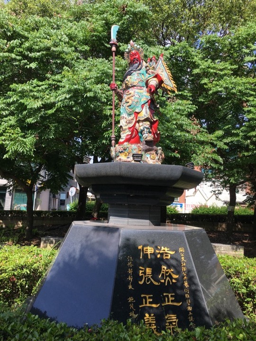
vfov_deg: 61.7
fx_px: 286
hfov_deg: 48.2
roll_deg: -3.4
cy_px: 170
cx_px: 128
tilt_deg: +8.4
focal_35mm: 29
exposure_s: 1/680
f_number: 2.2
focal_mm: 4.15
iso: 25
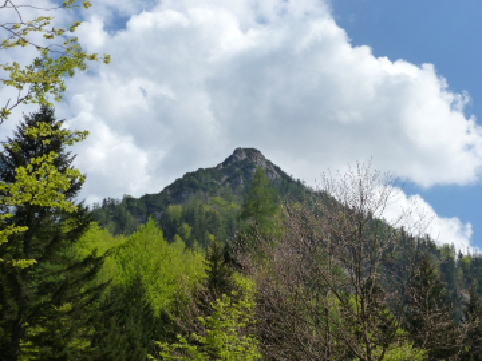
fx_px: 989
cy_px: 180
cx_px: 241
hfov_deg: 27.4
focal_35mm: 71
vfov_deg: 20.7
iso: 160
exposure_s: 1/500
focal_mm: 12.7
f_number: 5.6
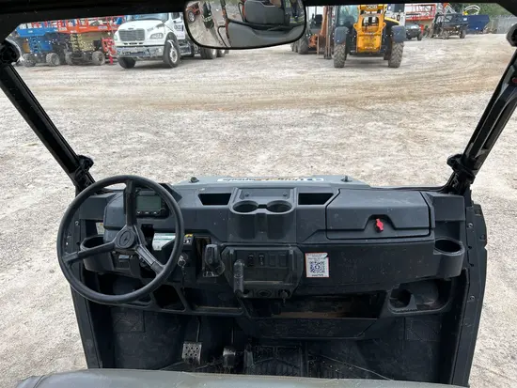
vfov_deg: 53.1
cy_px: 194
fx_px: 388
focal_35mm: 26
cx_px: 258
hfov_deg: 67.3
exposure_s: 1/909
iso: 50
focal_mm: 5.7
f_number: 1.5
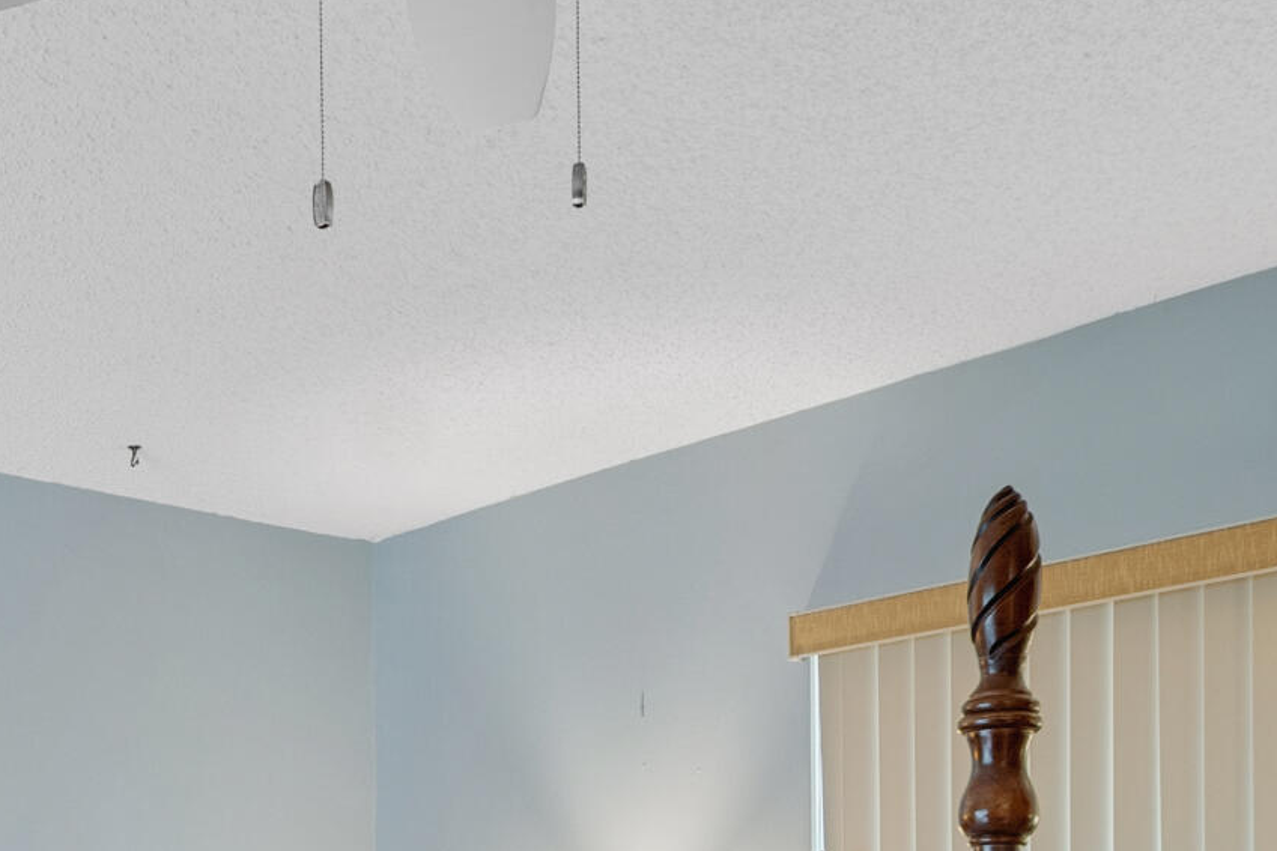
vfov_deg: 23.6
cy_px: 989
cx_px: 299
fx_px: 1880
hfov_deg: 36.5
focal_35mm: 53
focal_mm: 10
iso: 320
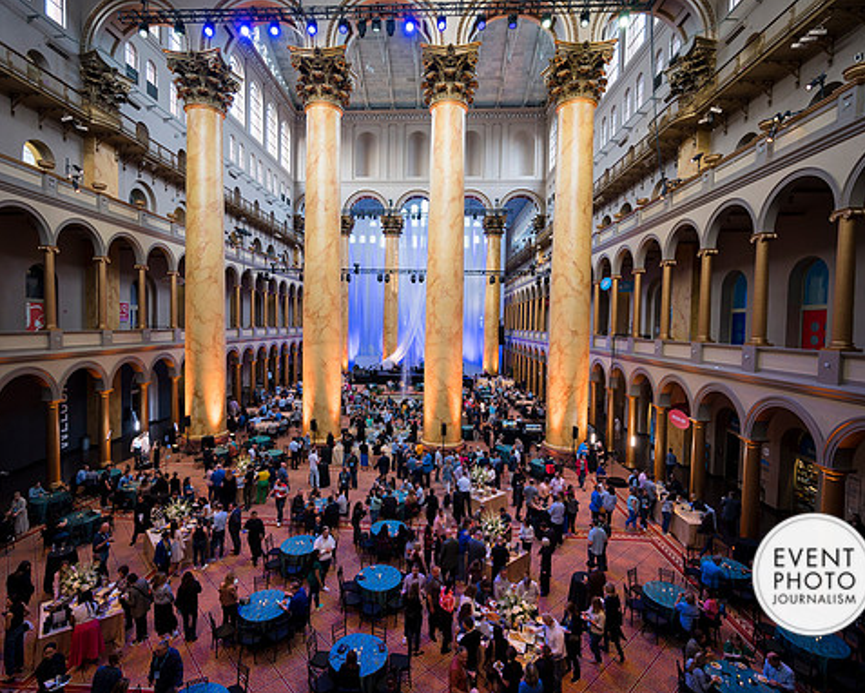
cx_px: 410
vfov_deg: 77.0
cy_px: 337
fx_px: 435
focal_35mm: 17
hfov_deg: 89.5
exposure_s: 1/100
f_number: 4
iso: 800
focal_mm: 14
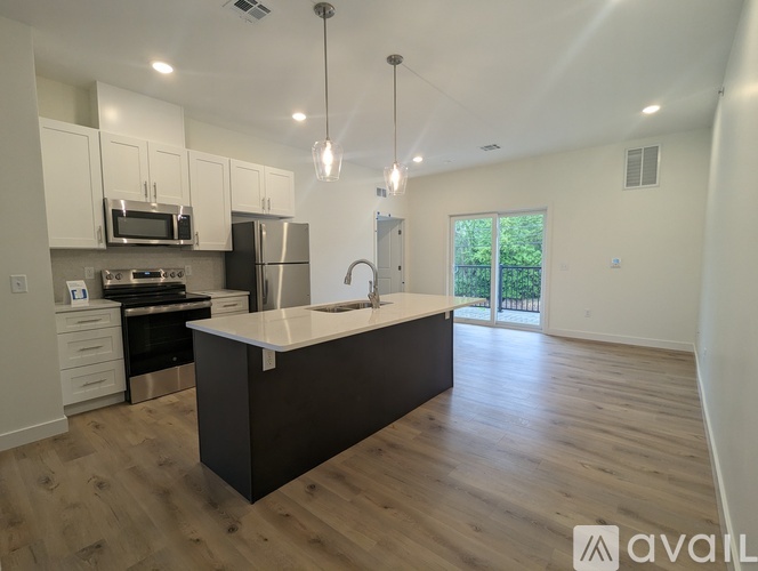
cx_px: 379
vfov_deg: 78.2
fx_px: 351
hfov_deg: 94.4
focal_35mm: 16
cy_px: 286
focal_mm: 2.35
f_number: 2.2
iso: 66
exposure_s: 1/60
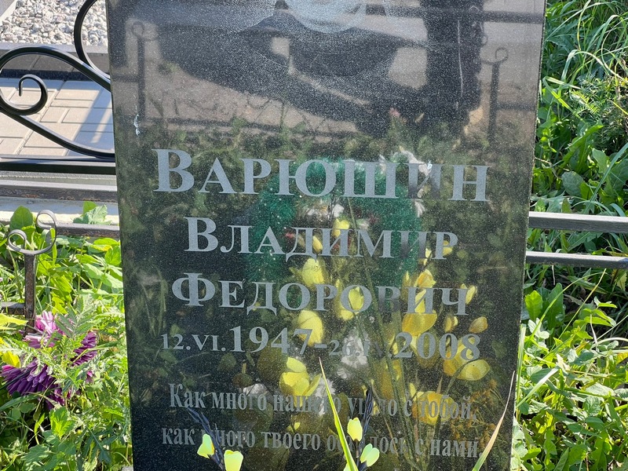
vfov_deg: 19.1
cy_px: 236
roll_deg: +0.1
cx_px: 314
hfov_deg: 25.3
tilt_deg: -25.3
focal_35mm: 77
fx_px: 1397
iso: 32
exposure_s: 1/99
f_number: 2.8
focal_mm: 9
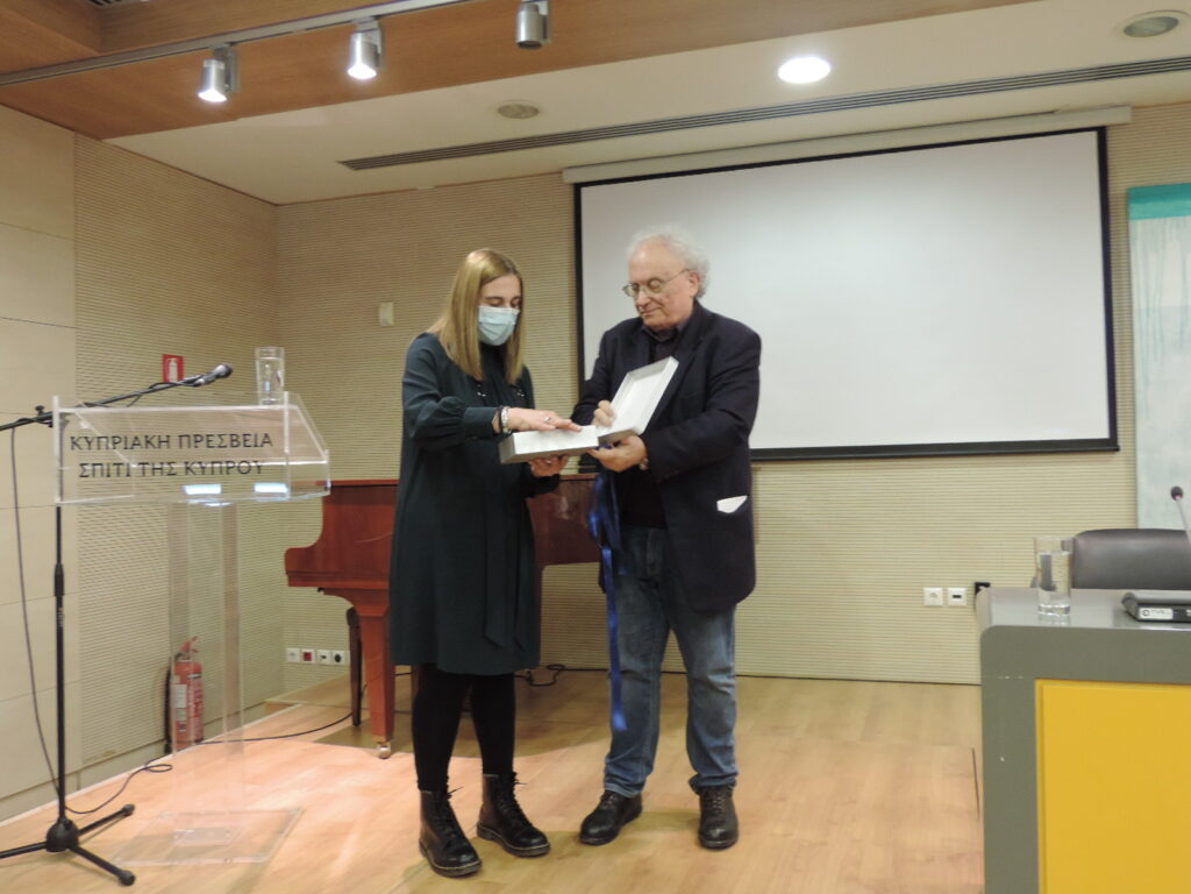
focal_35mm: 30
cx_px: 596
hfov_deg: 60.0
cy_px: 447
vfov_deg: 46.8
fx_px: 1032
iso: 400
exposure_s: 1/15
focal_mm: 5.3
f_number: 3.1
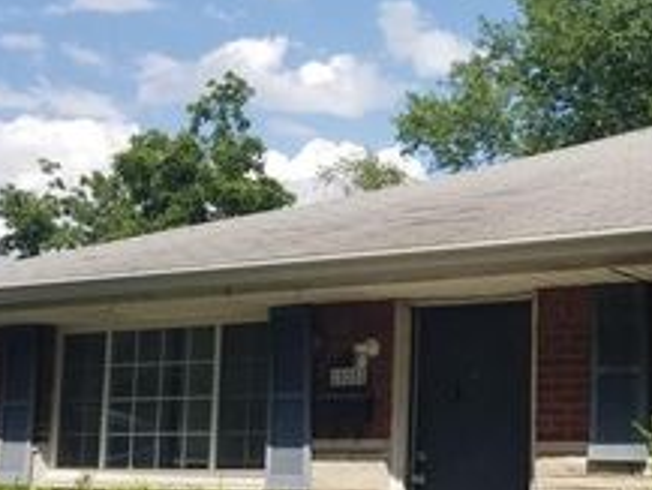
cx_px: 586
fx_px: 1131
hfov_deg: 30.7
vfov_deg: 24.3
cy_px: 341
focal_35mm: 60
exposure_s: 1/2432
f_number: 1.7
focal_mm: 4.25
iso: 50
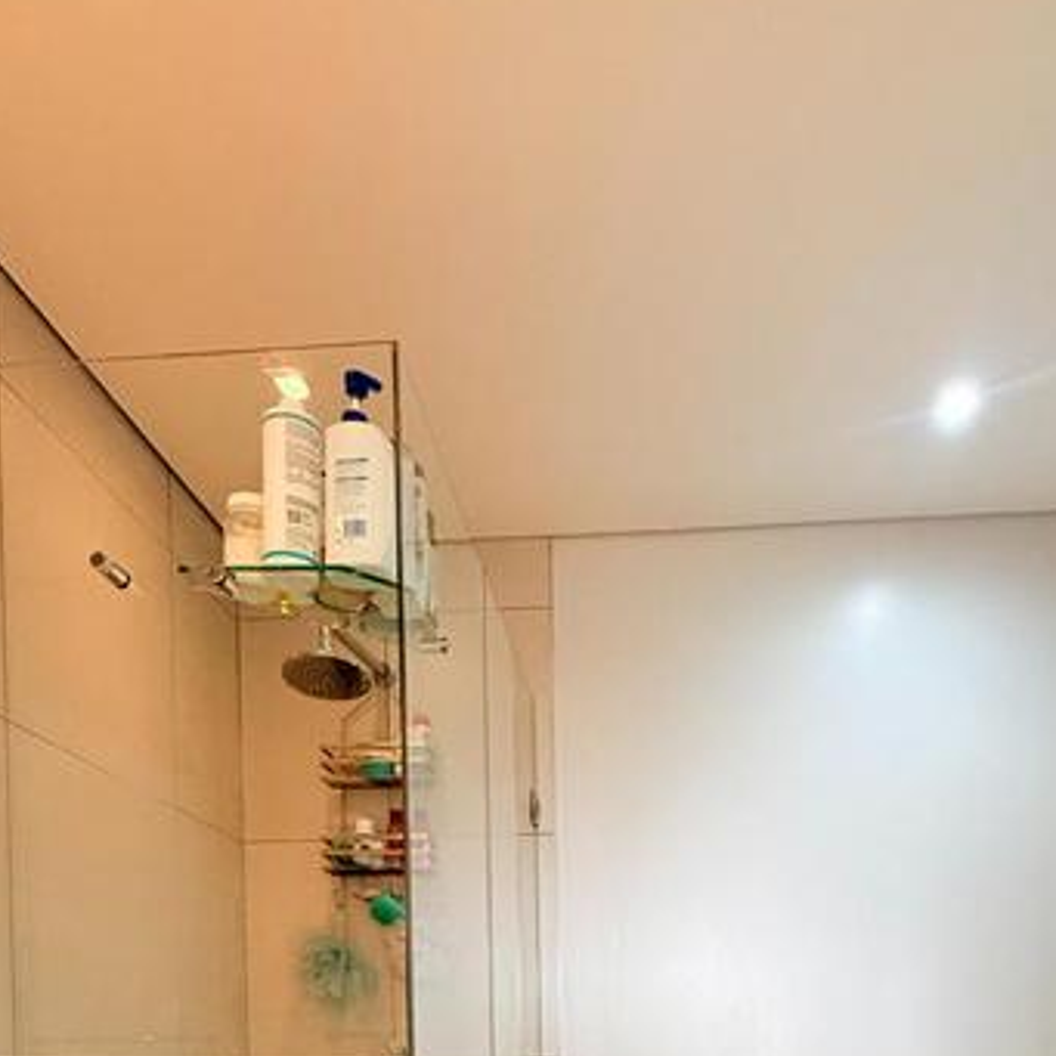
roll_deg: +1.4
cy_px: 1096
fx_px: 1001
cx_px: 616
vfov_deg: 45.3
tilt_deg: -1.0
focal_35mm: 29
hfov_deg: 55.3
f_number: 2.2
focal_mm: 2.22
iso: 320
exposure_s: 1/100
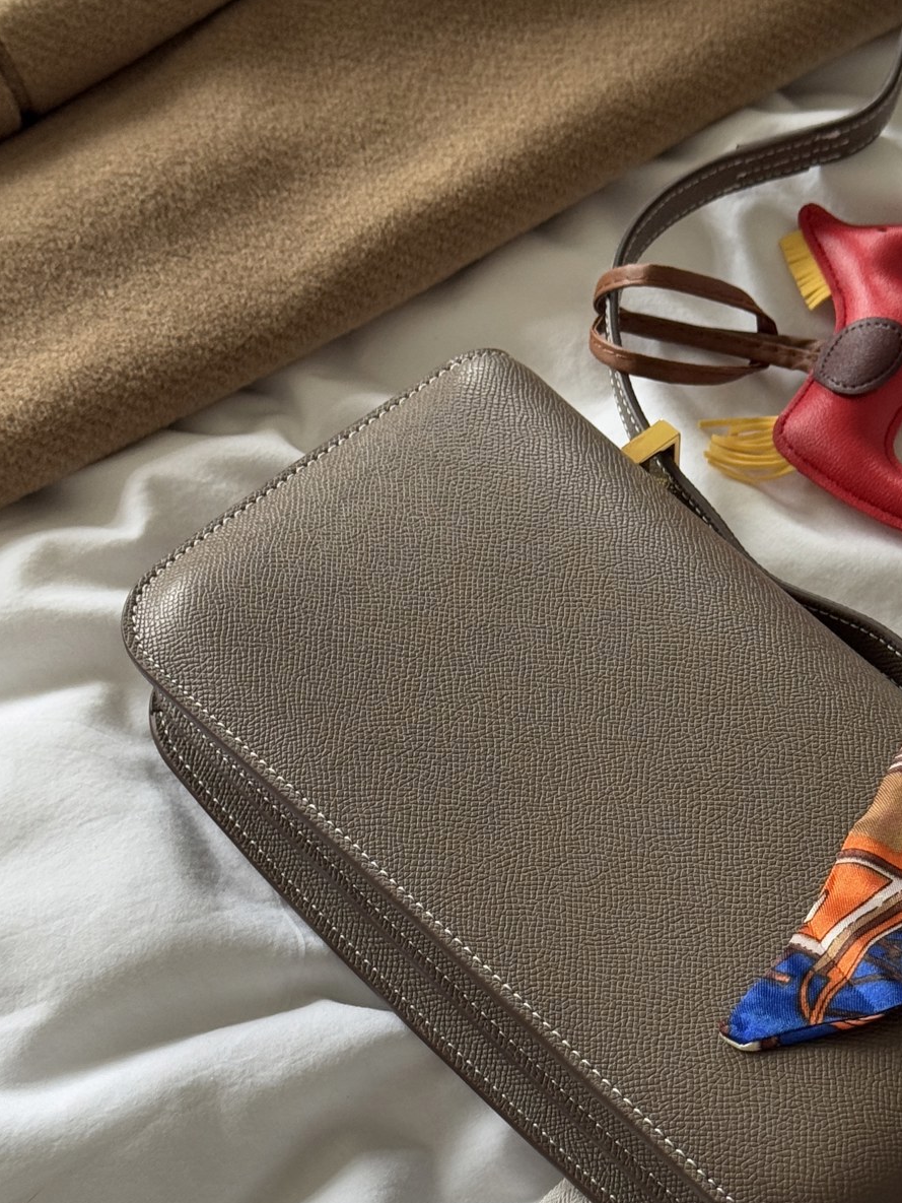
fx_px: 2814
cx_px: 709
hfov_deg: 18.1
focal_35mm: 81
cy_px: 812
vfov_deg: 24.0
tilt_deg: -55.6
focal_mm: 6.76
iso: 160
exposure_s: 1/60
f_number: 1.78
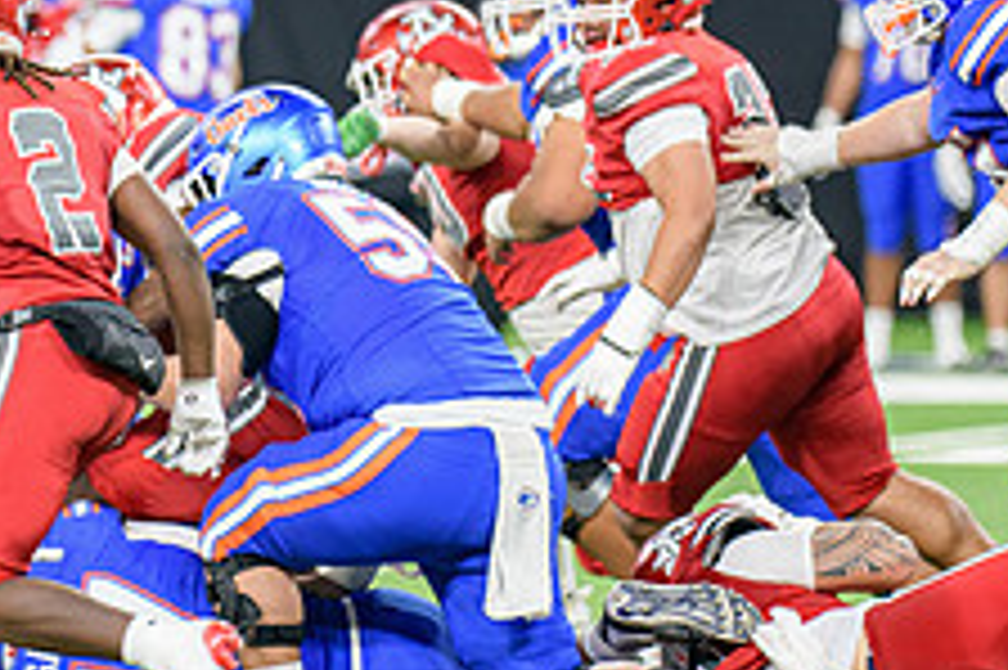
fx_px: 14157
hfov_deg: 4.1
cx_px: 112
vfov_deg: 2.7
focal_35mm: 506
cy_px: 272
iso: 1000
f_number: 2.8
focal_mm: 195
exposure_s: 1/400
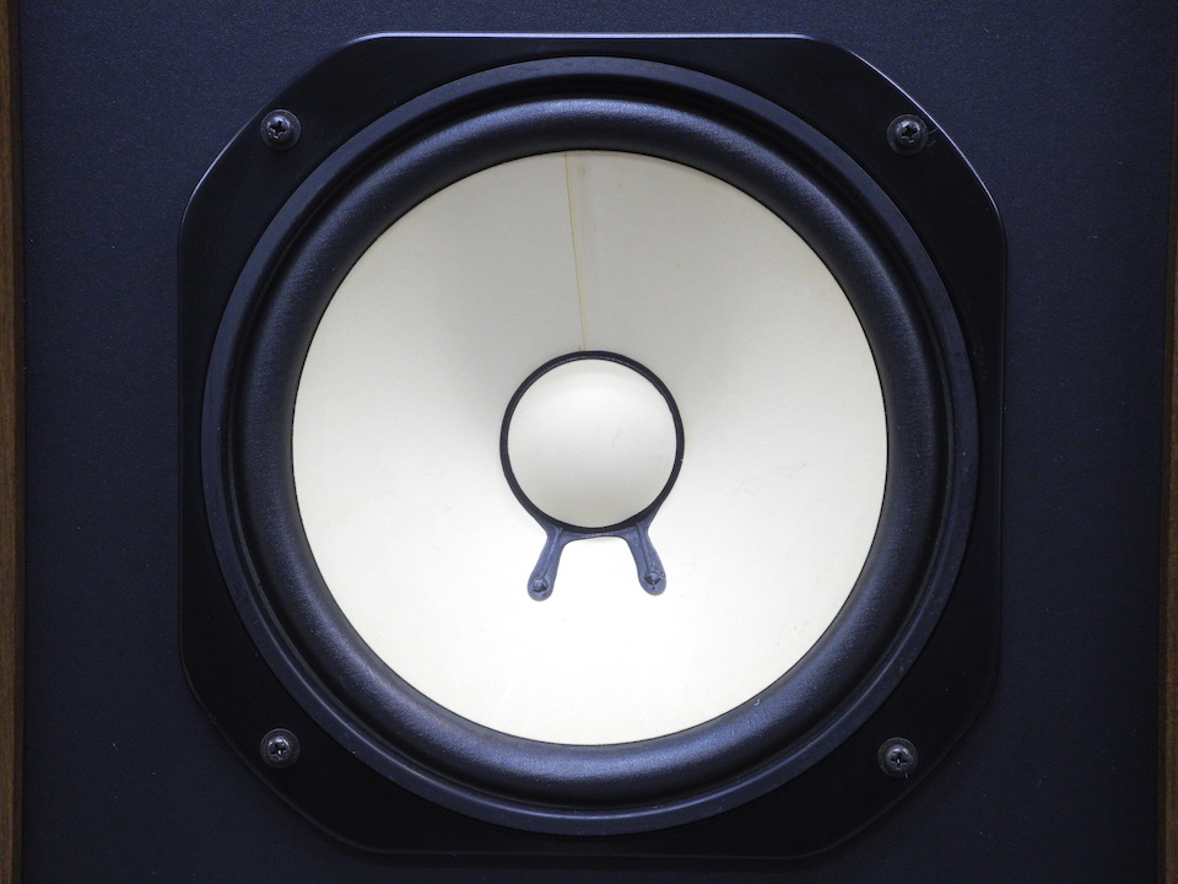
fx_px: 2314
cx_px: 589
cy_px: 442
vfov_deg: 21.6
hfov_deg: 28.6
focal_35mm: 68
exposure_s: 1/25.6
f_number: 4
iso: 400
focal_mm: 14.5
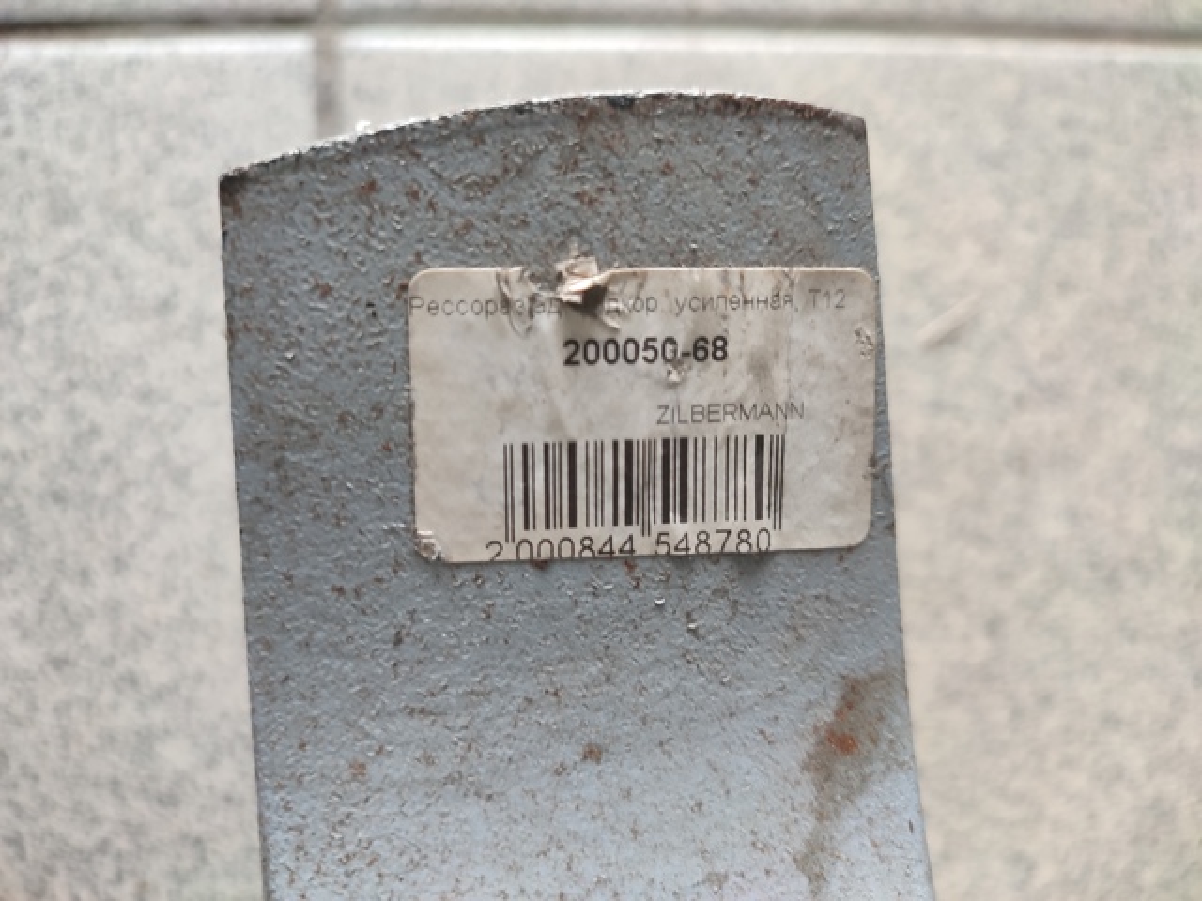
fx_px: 868
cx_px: 601
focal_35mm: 25
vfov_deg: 54.9
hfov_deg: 69.4
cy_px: 450
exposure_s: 1/33
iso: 644
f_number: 1.9
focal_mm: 6.04
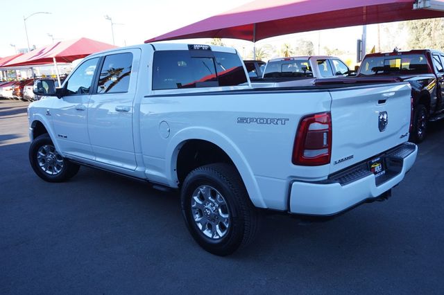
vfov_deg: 43.6
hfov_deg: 62.0
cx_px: 222
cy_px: 148
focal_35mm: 30
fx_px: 370
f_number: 4.5
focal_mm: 20
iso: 100
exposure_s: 1/100
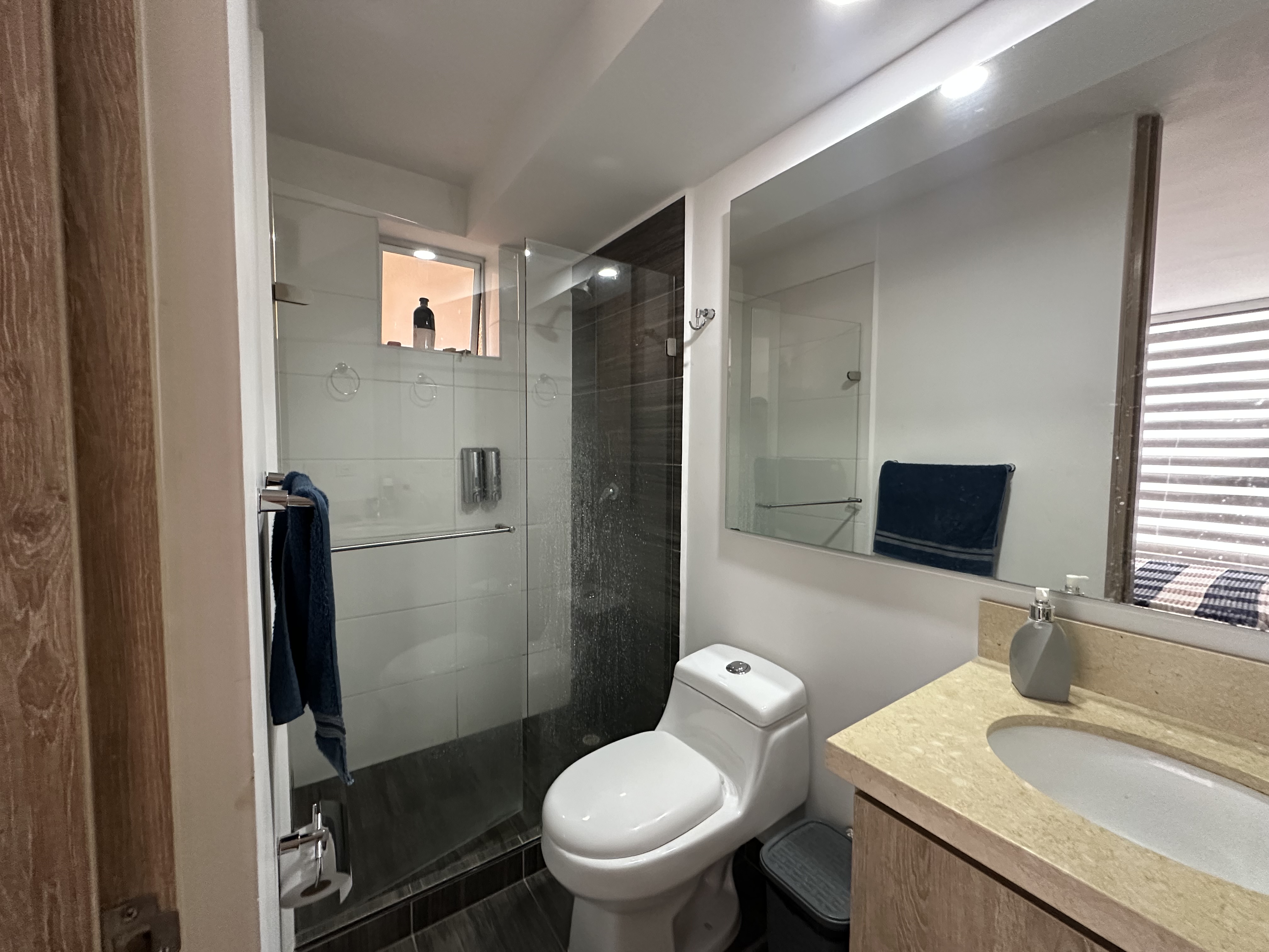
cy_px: 476
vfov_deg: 85.7
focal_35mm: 14
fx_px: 513
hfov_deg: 102.1
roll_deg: -1.1
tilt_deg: -3.7
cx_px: 634
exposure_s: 1/60
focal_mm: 2.22
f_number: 2.2
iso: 500
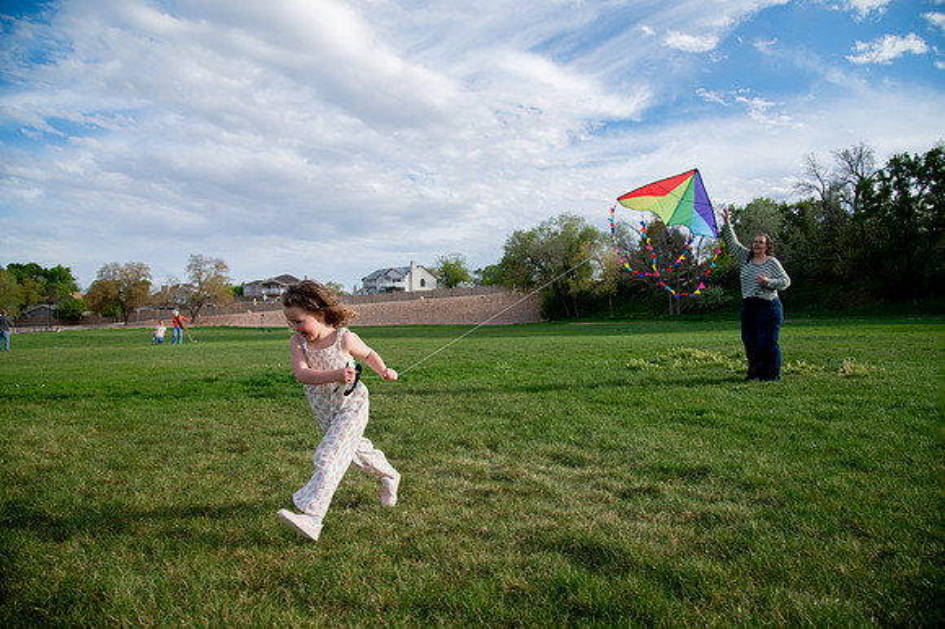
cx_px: 472
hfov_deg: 73.8
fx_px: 630
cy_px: 314
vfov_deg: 53.1
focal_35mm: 24
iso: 200
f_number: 5
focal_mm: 24
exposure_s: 1/640
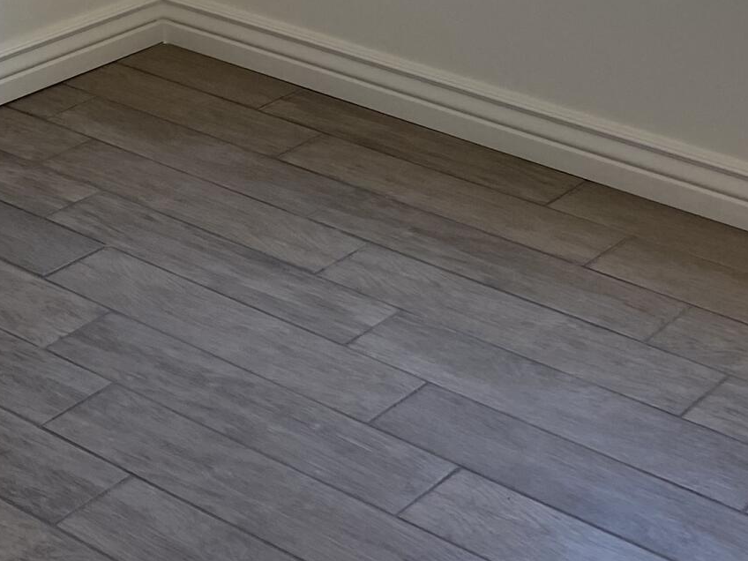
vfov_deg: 15.3
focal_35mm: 92
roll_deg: +0.6
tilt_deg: -14.0
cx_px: 15
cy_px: -168
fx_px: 1988
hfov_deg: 20.7
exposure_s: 1/122
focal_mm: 4.25
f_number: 1.8
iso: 32
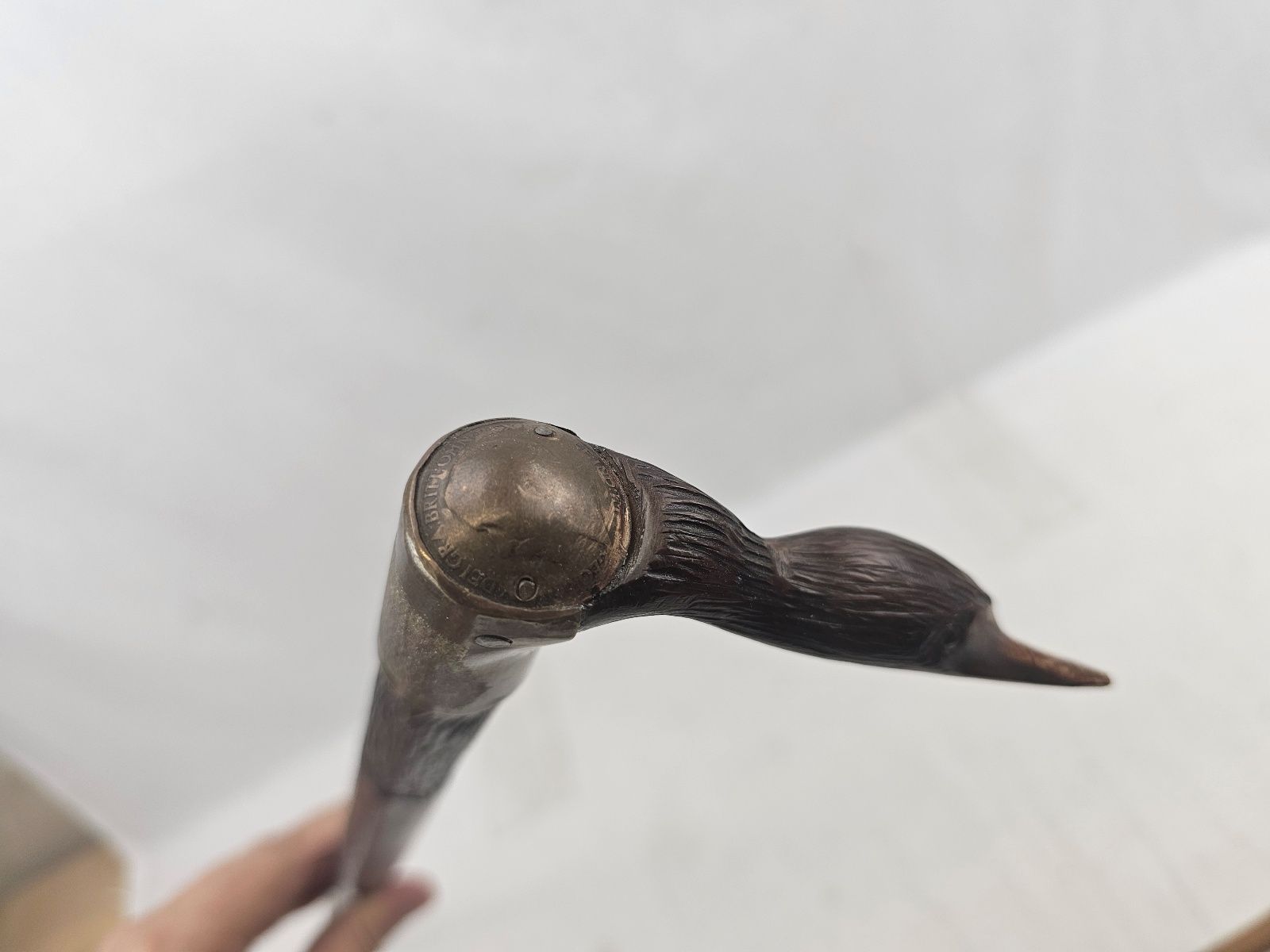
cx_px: 635
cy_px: 476
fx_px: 844
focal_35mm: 23
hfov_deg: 73.9
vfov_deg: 58.9
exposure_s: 1/100
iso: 32
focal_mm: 6.3
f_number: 1.7
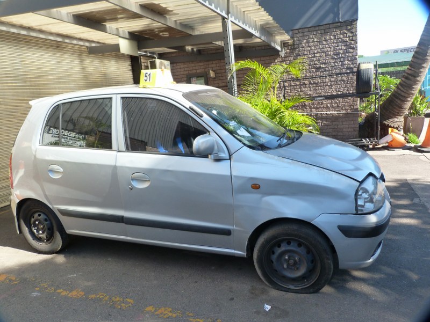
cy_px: 161
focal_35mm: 25
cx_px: 215
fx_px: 311
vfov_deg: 54.9
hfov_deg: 69.4
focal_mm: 4.5
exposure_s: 1/100
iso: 125
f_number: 4
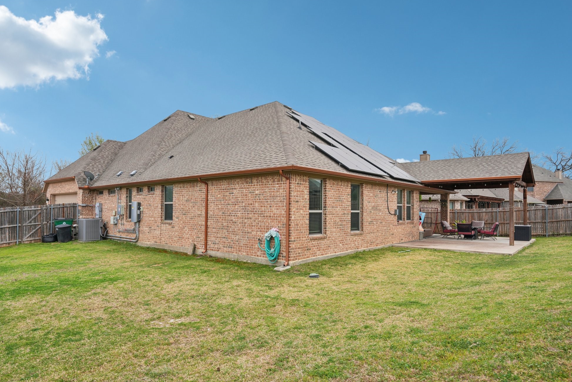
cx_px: 287
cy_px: 187
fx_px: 334
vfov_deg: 59.5
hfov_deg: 81.2
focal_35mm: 21
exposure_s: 1/320
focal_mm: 20
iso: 100
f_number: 8
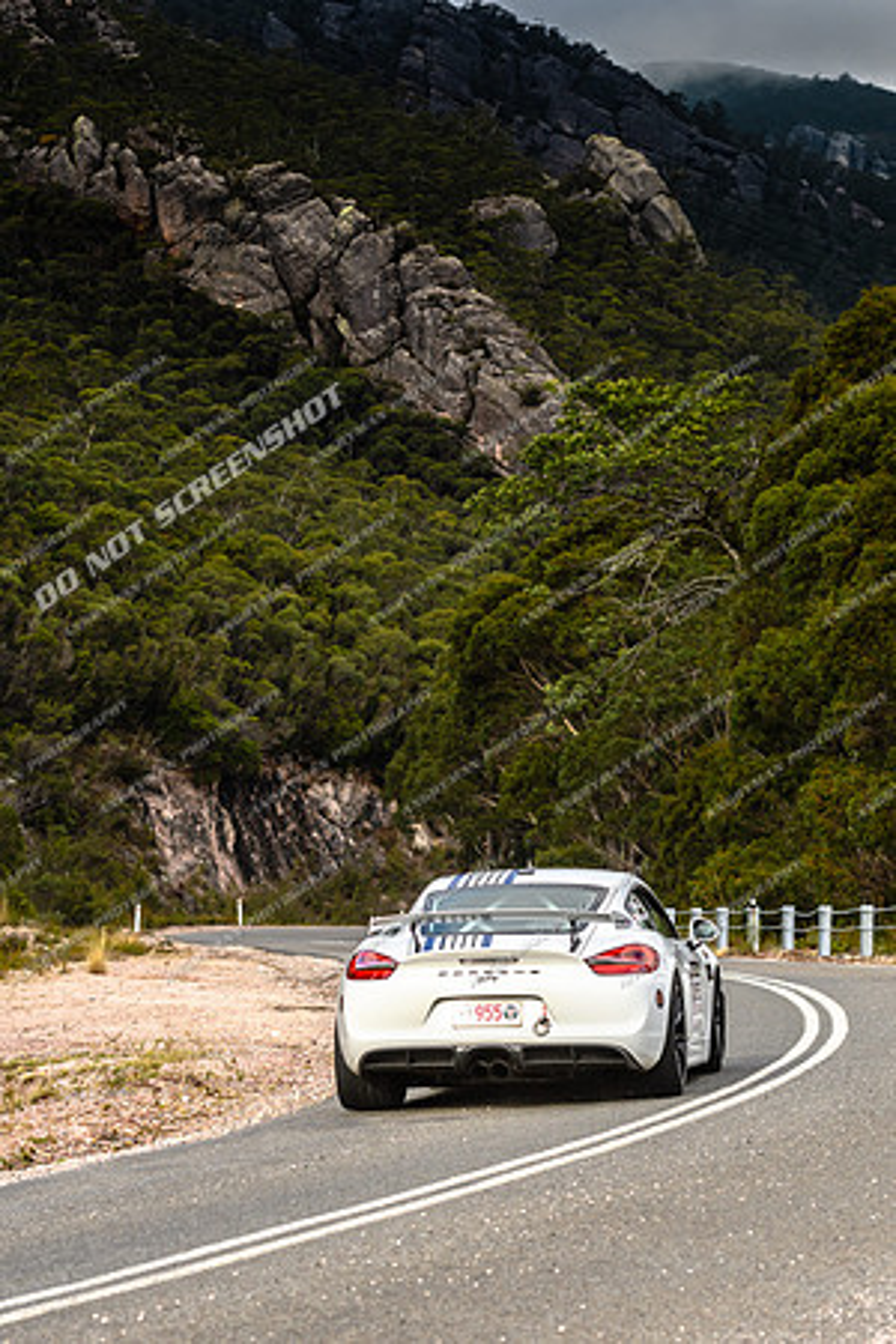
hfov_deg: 13.0
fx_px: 3920
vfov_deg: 19.5
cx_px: 448
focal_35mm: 105
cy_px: 672
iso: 200
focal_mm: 70
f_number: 4
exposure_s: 1/2000
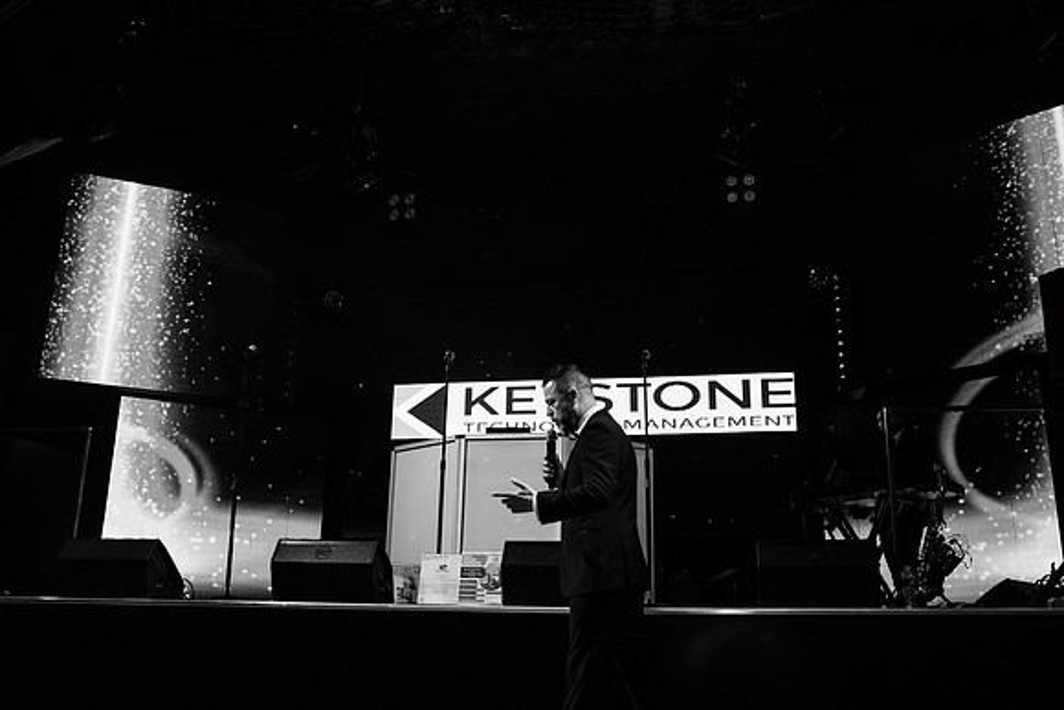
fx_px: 1035
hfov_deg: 54.4
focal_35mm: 35
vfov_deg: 37.9
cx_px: 532
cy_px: 355
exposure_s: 1/200
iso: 1600
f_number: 6.3
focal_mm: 35
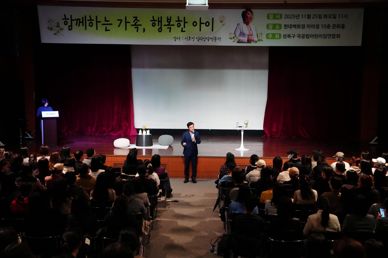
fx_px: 474
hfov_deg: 44.5
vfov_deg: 30.5
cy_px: 129
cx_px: 194
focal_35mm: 44
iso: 6400
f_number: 5
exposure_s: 1/200
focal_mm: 44
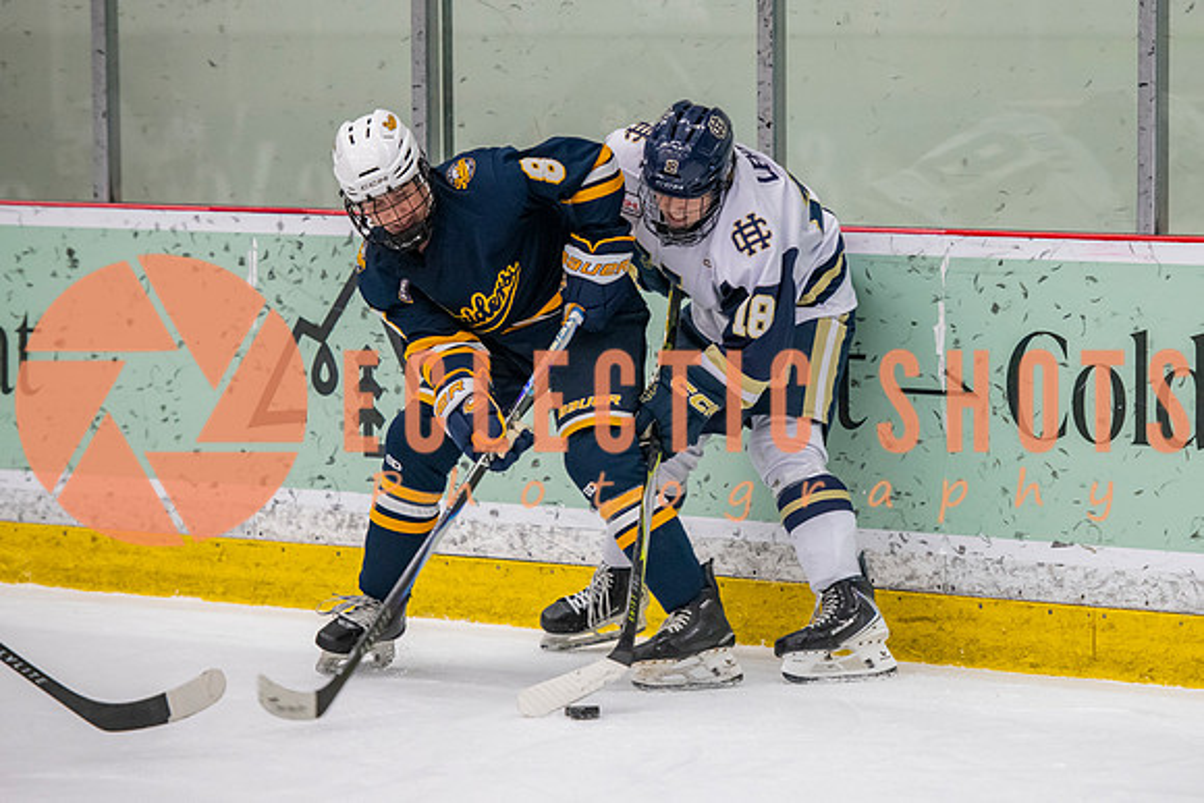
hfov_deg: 9.6
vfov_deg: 6.4
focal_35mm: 214
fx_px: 7143
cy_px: 391
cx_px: 767
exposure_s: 1/640
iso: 2000
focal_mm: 155
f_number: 3.2
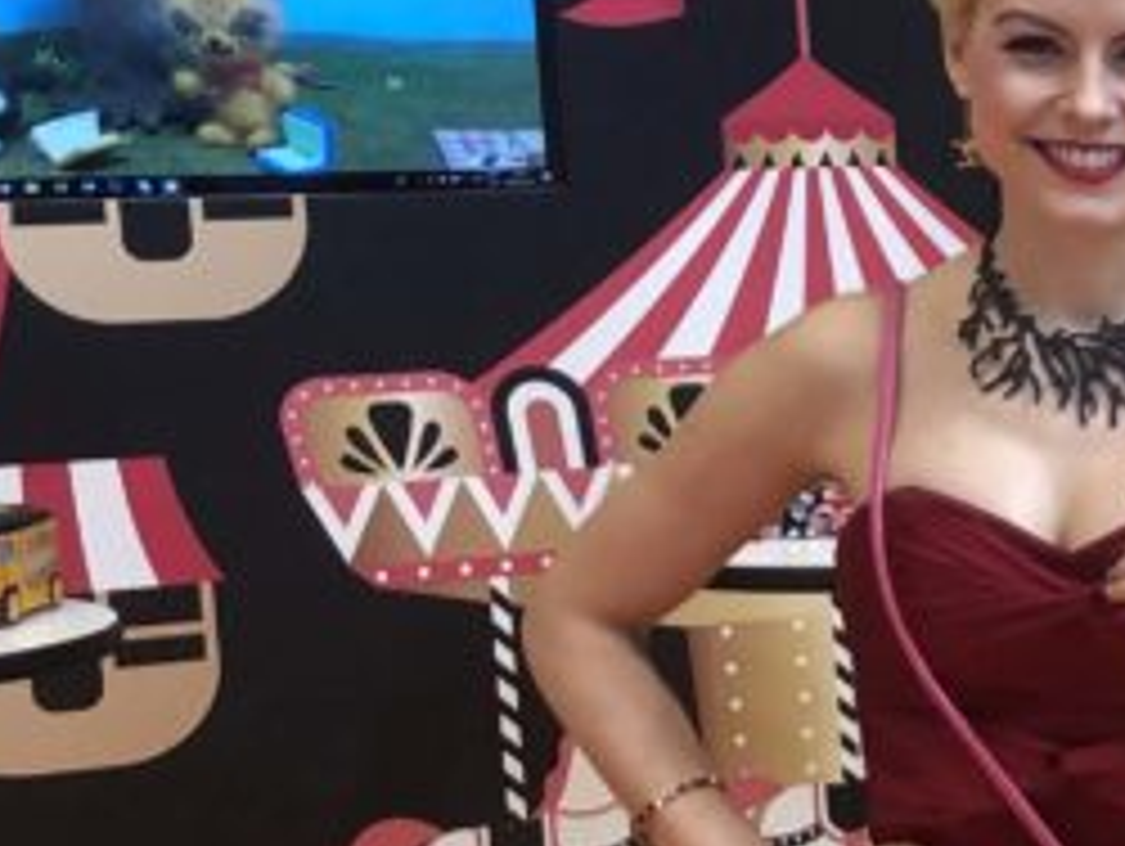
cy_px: 742
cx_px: 2066
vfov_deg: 13.1
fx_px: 3643
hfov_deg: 15.1
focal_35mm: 112
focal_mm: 3.99
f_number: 1.8
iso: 50
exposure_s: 1/17
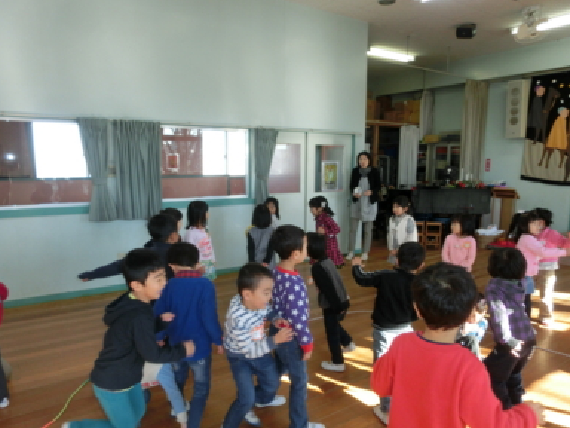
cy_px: 221
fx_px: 412
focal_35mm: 25
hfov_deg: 69.4
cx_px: 295
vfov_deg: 54.9
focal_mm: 4.24
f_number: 3
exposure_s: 1/125
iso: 160
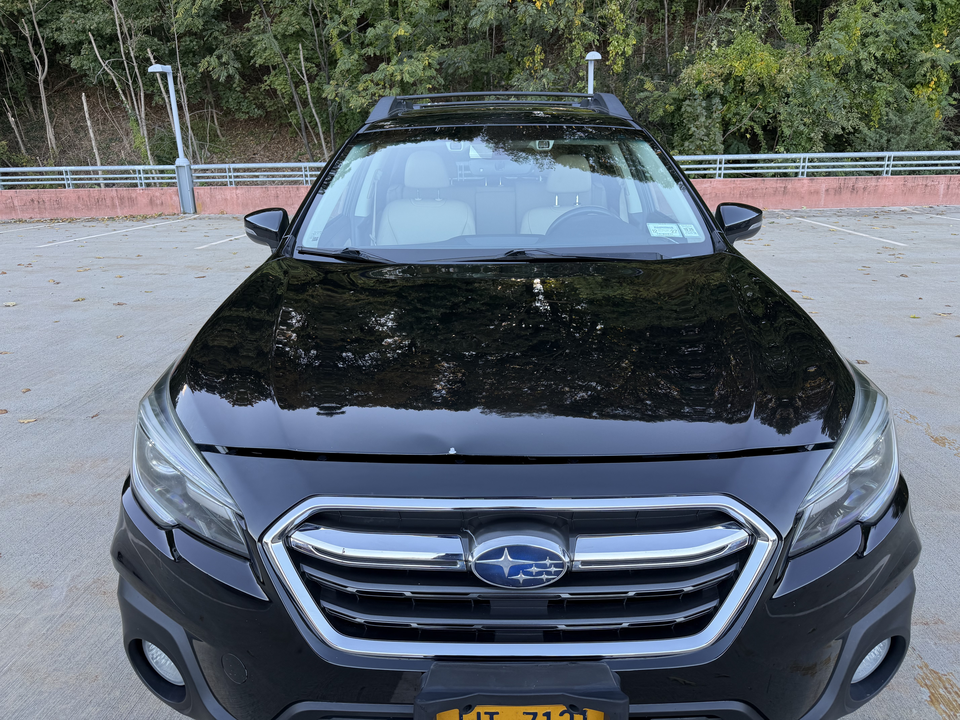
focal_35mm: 24
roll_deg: +1.3
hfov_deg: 71.6
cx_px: 480
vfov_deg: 56.8
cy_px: 360
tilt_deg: -18.4
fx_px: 666
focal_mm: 6.76
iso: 80
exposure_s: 1/170
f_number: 1.78
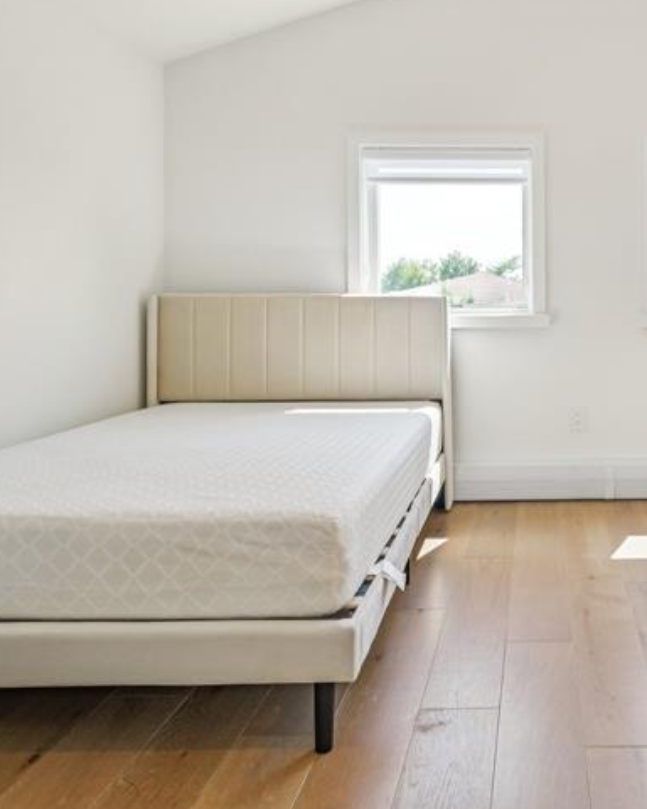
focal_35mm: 48
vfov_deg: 38.6
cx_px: 608
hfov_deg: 29.8
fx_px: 1149
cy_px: 320
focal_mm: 24
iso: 400
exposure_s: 1/160
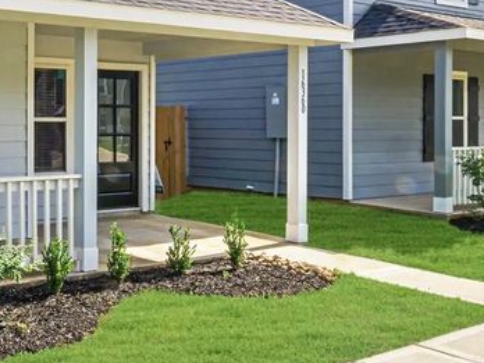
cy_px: 143
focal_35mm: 53
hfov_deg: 33.5
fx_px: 741
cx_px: 17
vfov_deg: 27.5
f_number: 18
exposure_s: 1/60
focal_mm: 9
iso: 200
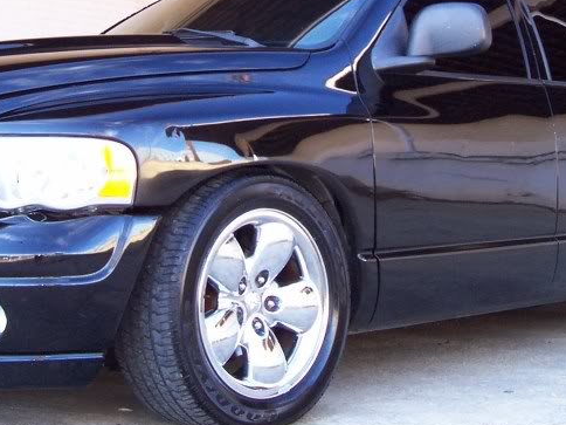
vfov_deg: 20.0
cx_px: 274
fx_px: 1177
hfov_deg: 27.0
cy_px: 29
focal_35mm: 72
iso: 140
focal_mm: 5.6
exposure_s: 1/112
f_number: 2.7
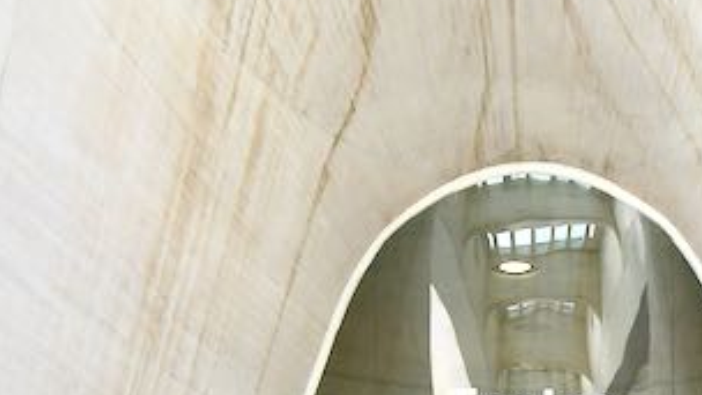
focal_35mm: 112
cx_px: 374
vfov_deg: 10.3
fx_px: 2085
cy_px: 686
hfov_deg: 19.1
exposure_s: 1/250
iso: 500
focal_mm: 20
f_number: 5.6
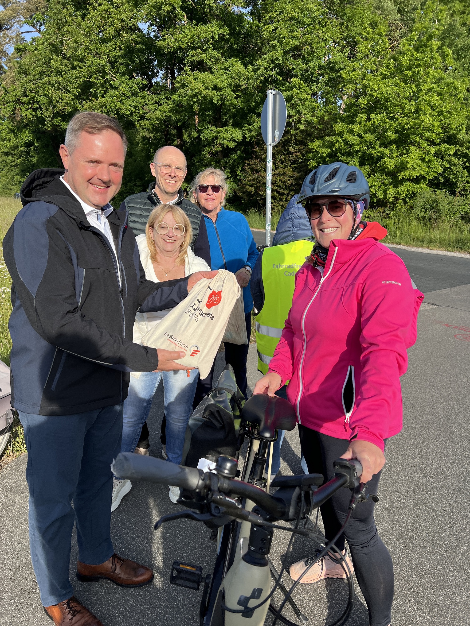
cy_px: 313
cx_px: 235
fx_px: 471
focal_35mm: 26
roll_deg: +0.8
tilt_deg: -15.2
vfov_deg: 67.3
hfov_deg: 53.1
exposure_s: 1/2513
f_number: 1.5
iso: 50
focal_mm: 5.7
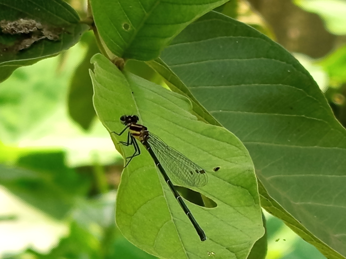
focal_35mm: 240
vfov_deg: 6.2
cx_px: 173
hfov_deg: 8.2
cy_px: 130
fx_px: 2399
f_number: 1.7
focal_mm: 5.24
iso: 53
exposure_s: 1/99.9
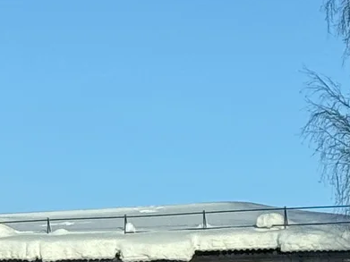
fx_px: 2982
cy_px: 273
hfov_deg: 6.4
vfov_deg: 5.0
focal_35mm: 295
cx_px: -478
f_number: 1.78
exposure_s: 1/2833
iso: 64
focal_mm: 6.86
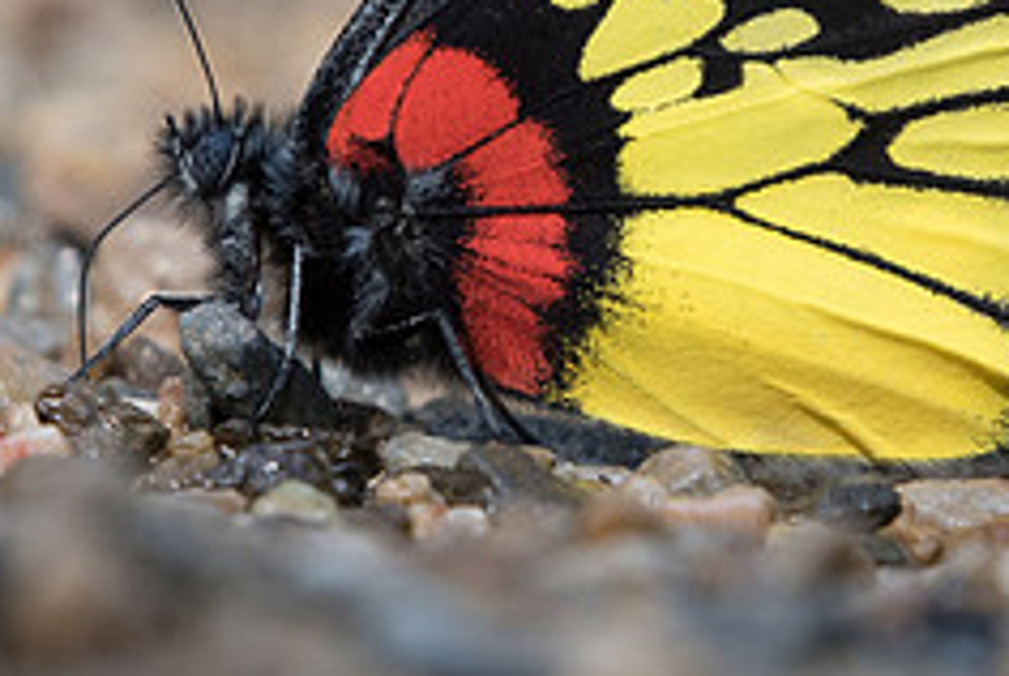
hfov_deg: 0.9
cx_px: 1027
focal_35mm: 2295
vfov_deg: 0.6
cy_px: 158
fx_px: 64403
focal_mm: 400
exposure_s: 1/250
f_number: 9
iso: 400
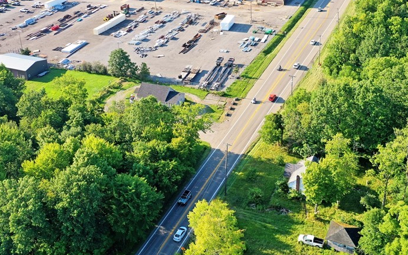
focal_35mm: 45
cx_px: 217
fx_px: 500
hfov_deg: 44.4
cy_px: 85
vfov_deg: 28.4
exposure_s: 1/200
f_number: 4.5
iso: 100
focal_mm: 10.26
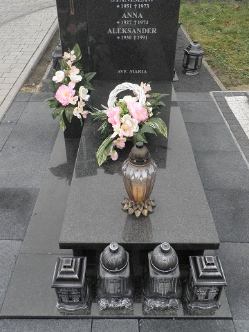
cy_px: 129
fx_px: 307
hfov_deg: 44.2
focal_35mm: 32
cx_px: 122
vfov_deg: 56.3
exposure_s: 1/80
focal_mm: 4.3
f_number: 3.3
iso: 64
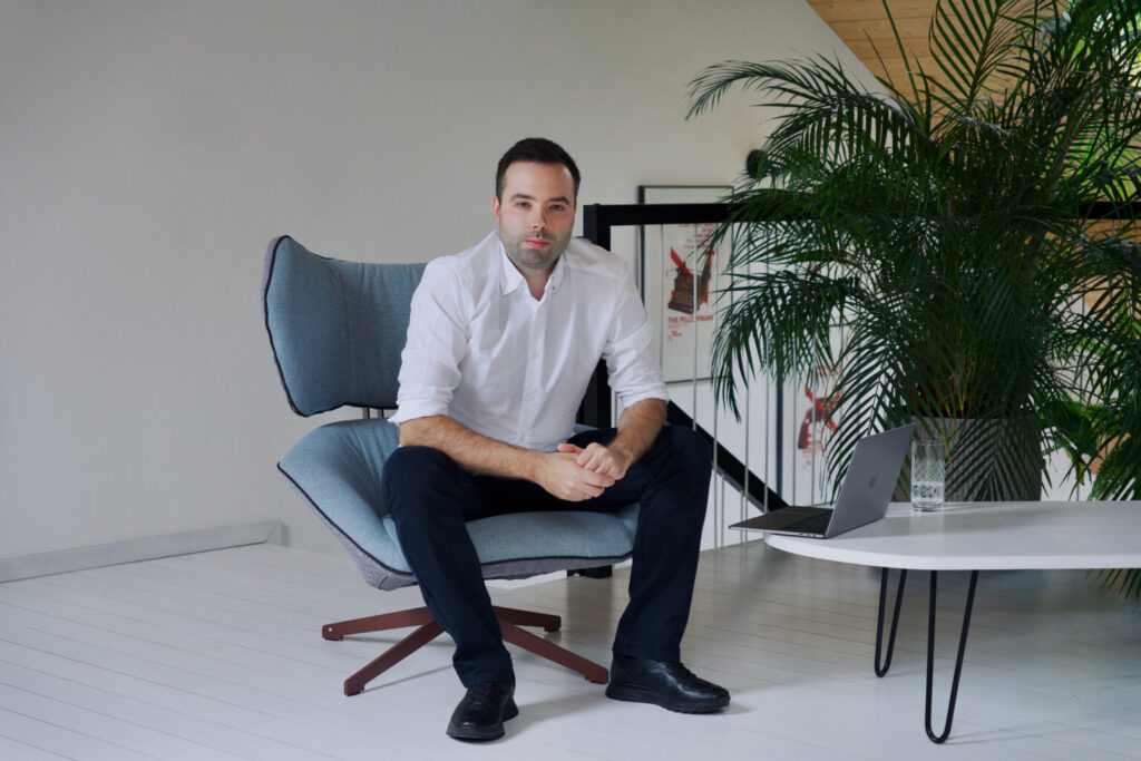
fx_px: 1854
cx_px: 570
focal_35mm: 58
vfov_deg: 23.2
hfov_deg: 34.2
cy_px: 380
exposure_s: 1/200
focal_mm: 39
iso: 640
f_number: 2.8
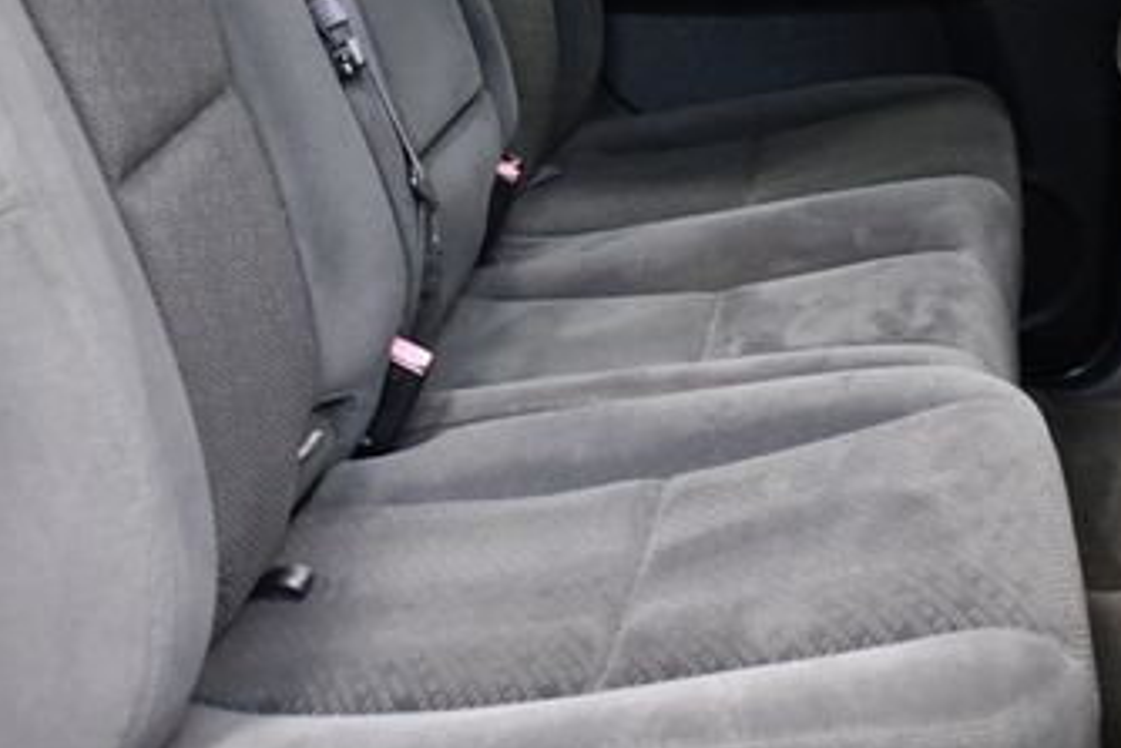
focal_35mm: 69
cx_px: 795
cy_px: 141
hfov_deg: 28.9
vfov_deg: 19.5
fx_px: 2149
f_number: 3.5
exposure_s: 1/60
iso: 4500
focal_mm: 18
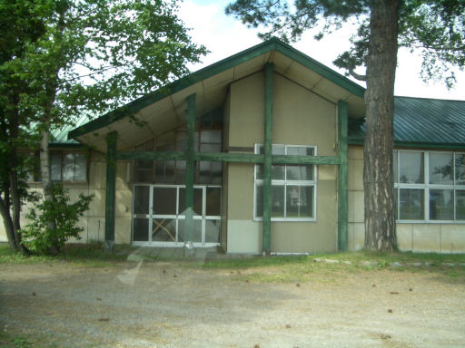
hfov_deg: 52.6
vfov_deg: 40.7
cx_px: 232
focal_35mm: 35
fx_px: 470
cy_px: 174
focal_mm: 5.8
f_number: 2.6
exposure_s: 1/400
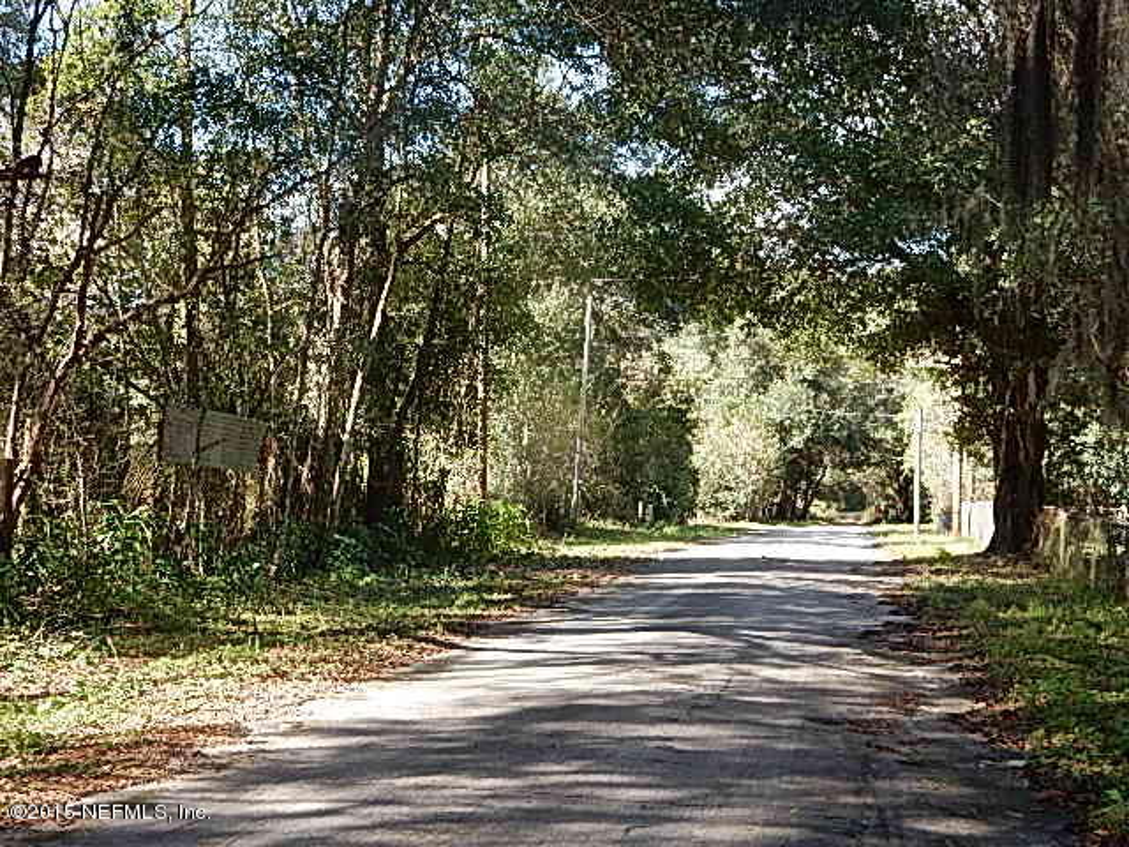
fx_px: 1663
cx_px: 564
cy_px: 424
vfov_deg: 28.6
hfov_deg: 37.5
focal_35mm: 51
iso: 280
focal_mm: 9
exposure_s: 1/250
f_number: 4.5
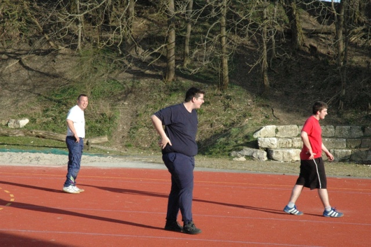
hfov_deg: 19.5
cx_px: 186
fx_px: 1081
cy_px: 124
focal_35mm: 105
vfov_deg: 13.0
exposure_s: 1/640
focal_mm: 70
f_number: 13
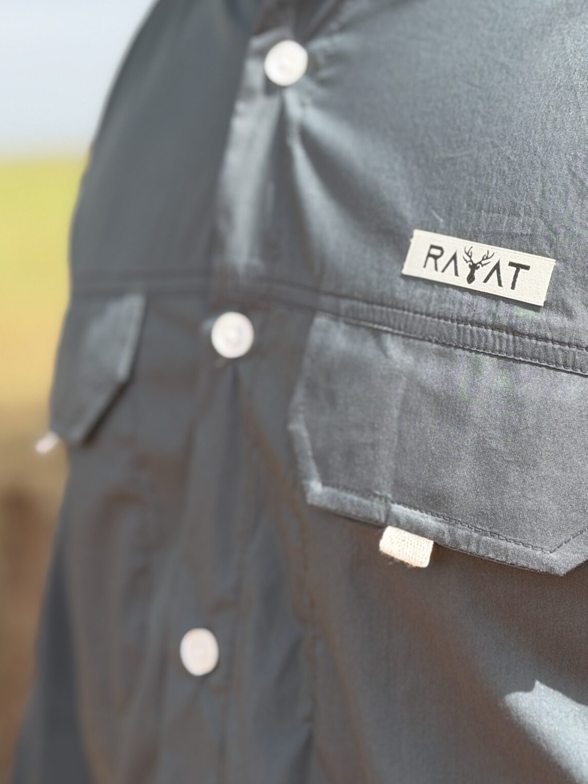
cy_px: 295
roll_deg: +3.5
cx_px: 410
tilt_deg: -5.5
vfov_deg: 24.4
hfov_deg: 18.4
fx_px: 1812
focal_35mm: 80
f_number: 1.78
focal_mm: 6.76
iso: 80
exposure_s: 1/2208
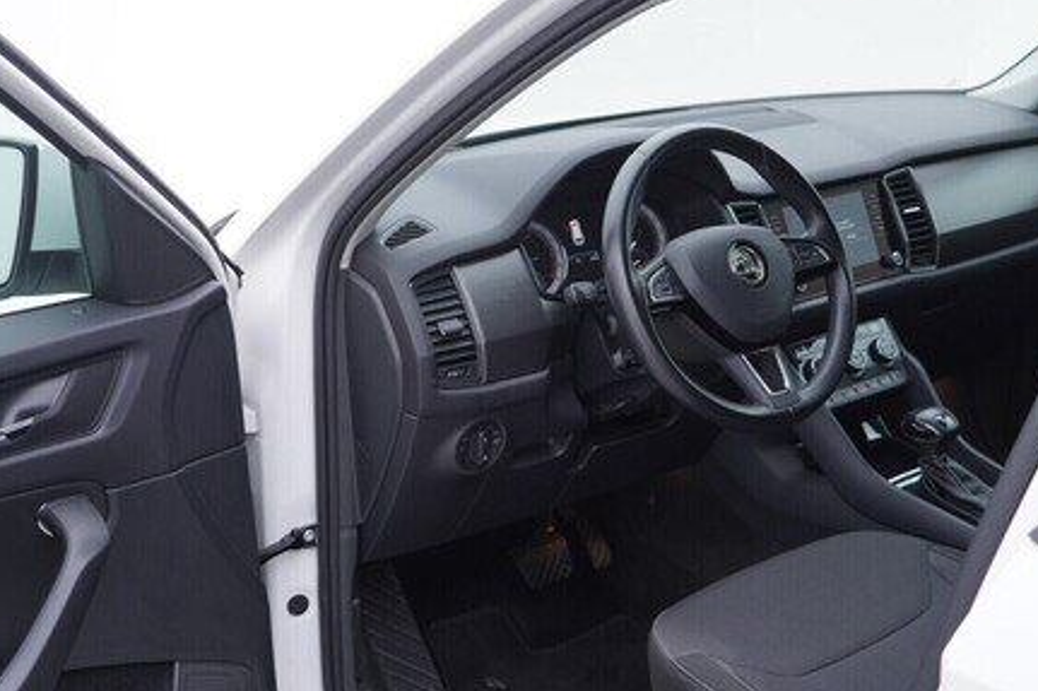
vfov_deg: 29.2
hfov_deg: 42.8
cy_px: 365
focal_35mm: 46
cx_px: 501
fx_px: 1326
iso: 125
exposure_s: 1/50
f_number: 3.2
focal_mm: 24
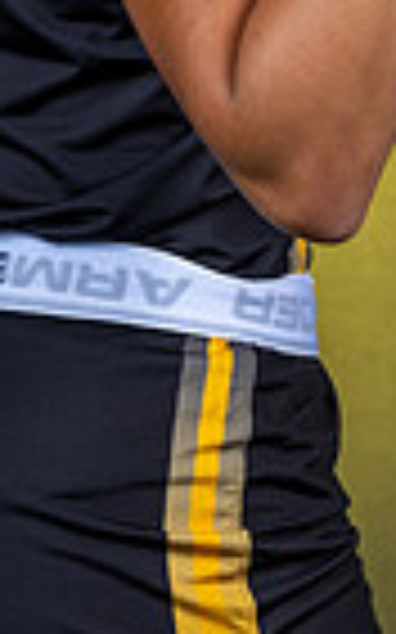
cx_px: 255
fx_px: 4978
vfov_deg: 7.2
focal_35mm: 288
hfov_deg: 4.6
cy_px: -272
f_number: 7.1
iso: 100
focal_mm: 54
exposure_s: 1/160
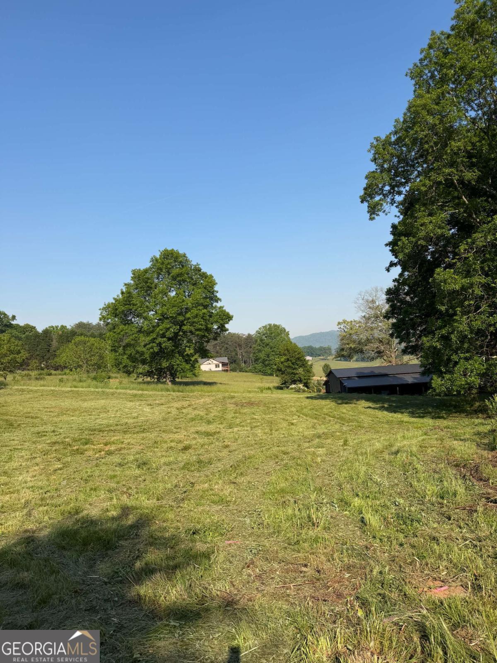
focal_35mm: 24
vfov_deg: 71.6
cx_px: 248
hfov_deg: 56.8
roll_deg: +3.7
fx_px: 459
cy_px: 332
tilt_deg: +5.1
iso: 80
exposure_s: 1/3953
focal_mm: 6.76
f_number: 1.78
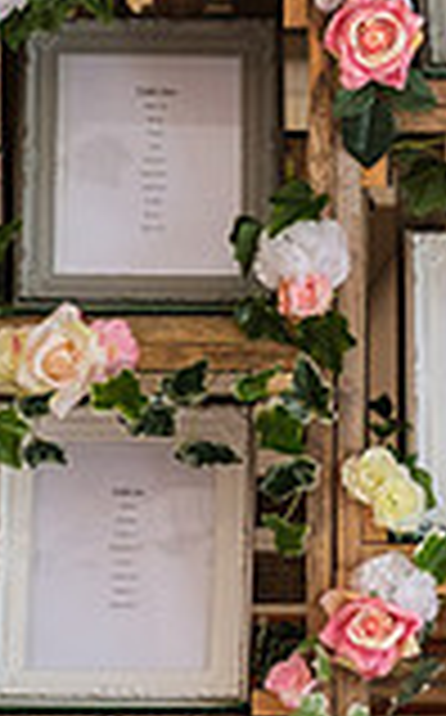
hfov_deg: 3.8
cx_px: 828
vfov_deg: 6.2
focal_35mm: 341
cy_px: 426
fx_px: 6650
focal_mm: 56
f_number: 2.8
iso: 1250
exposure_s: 1/250
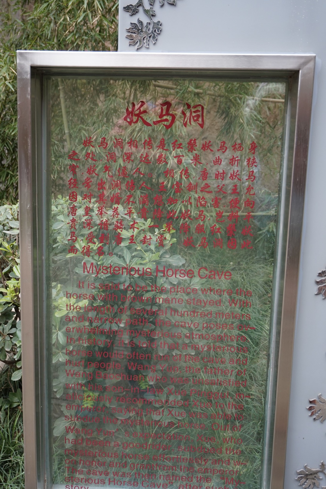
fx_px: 490
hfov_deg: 36.8
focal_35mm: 36
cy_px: 244
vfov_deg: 53.2
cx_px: 163
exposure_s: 1/60
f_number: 4.5
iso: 200
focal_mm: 24
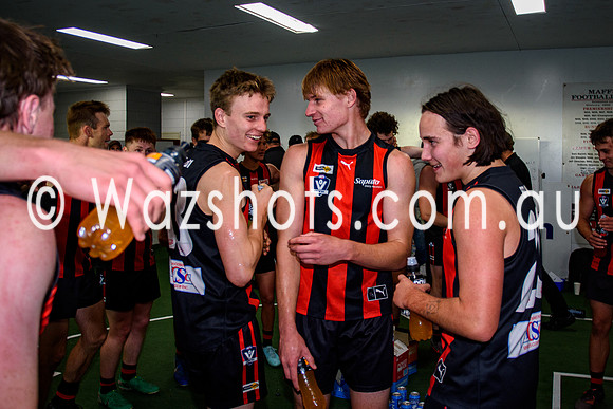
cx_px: 355
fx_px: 526
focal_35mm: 31
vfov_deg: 42.3
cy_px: 168
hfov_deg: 60.1
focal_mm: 16
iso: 400
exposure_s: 1/160
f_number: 2.8
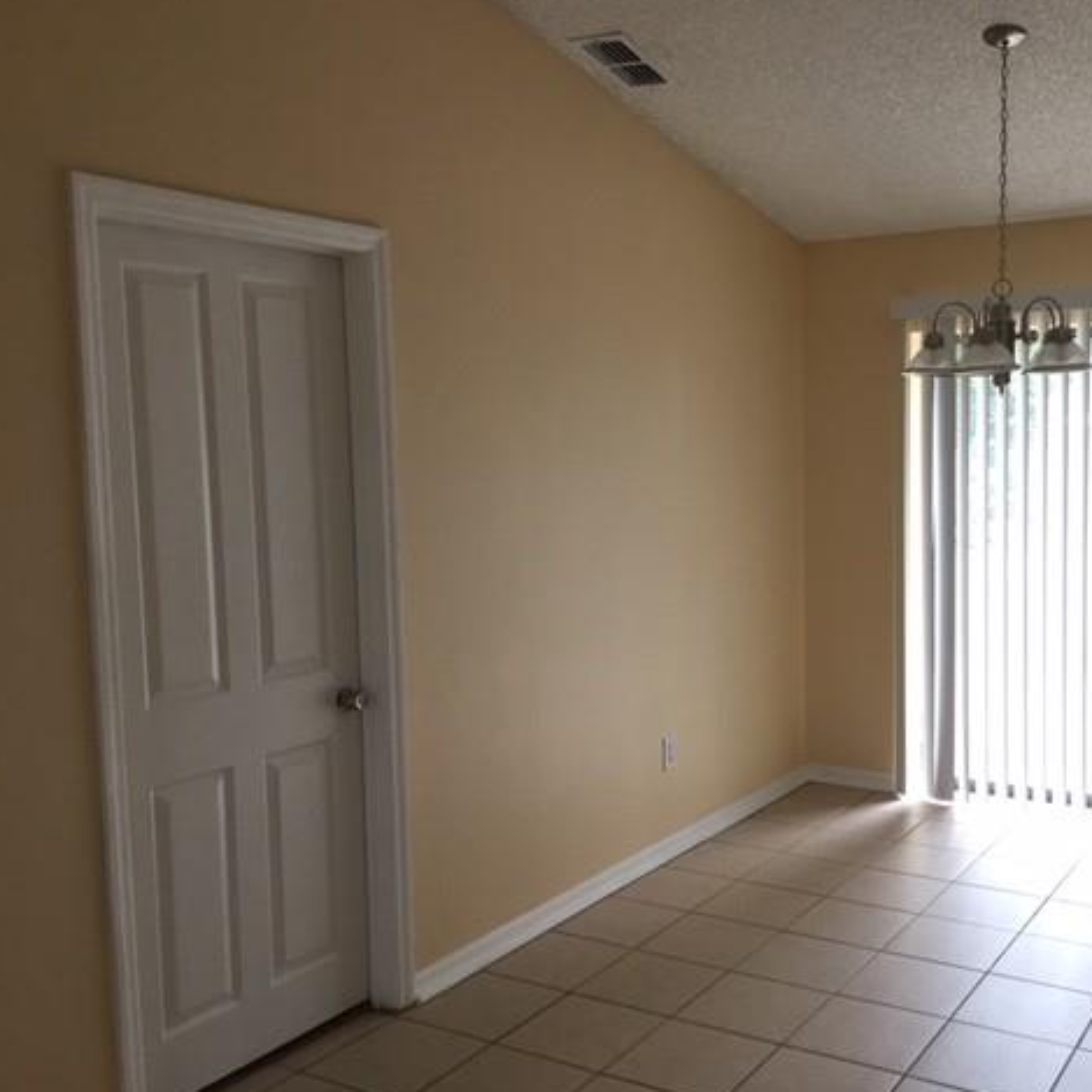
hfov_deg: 46.4
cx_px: 733
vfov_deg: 47.2
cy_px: 543
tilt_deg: -4.3
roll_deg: +0.7
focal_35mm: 35
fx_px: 1249
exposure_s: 1/33
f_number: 2.2
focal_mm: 4.15
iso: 64
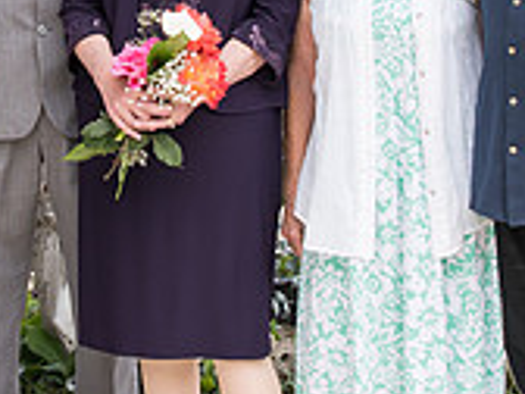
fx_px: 1592
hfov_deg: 18.6
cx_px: 126
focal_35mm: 105
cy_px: -82
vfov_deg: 13.7
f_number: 5
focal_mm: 24
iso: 400
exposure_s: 1/500
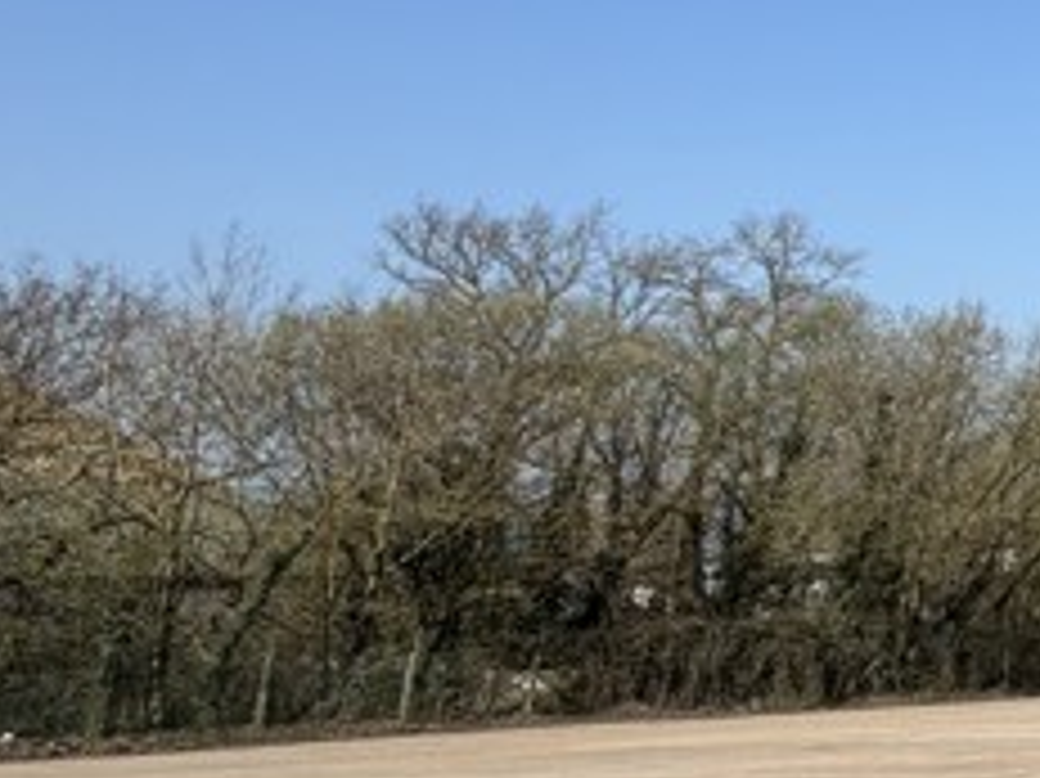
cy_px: 45
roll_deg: +0.4
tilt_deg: +14.9
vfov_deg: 22.9
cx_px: 1846
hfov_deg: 21.3
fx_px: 1862
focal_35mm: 62
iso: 20
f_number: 2.2
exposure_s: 1/853
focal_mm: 2.22
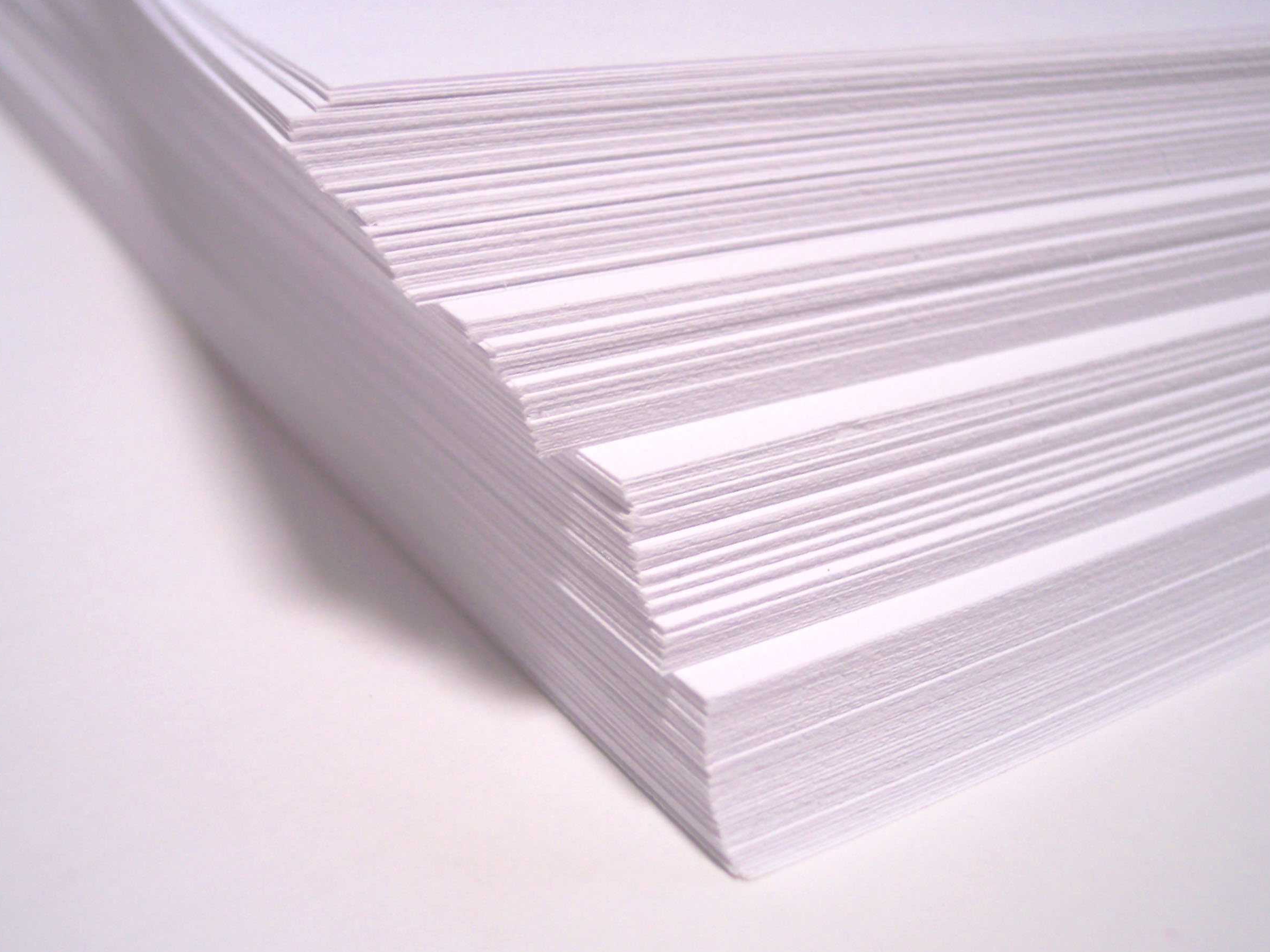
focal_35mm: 41
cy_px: 460
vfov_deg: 35.1
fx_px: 1504
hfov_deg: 45.8
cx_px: 679
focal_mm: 8
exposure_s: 1/125
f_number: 2.8
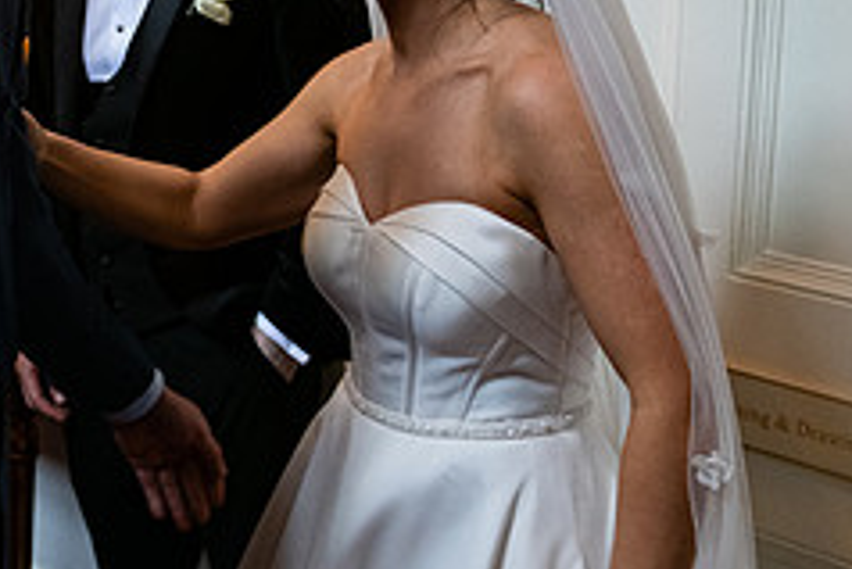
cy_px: 116
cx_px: 122
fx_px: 1847
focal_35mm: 78
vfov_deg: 17.4
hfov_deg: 25.3
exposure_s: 1/160
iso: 1600
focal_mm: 32
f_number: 3.5
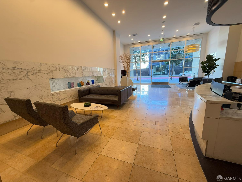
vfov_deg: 85.7
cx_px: 121
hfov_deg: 102.1
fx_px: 98
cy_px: 91
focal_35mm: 14
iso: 64
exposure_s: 1/40
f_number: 2.2
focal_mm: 2.22
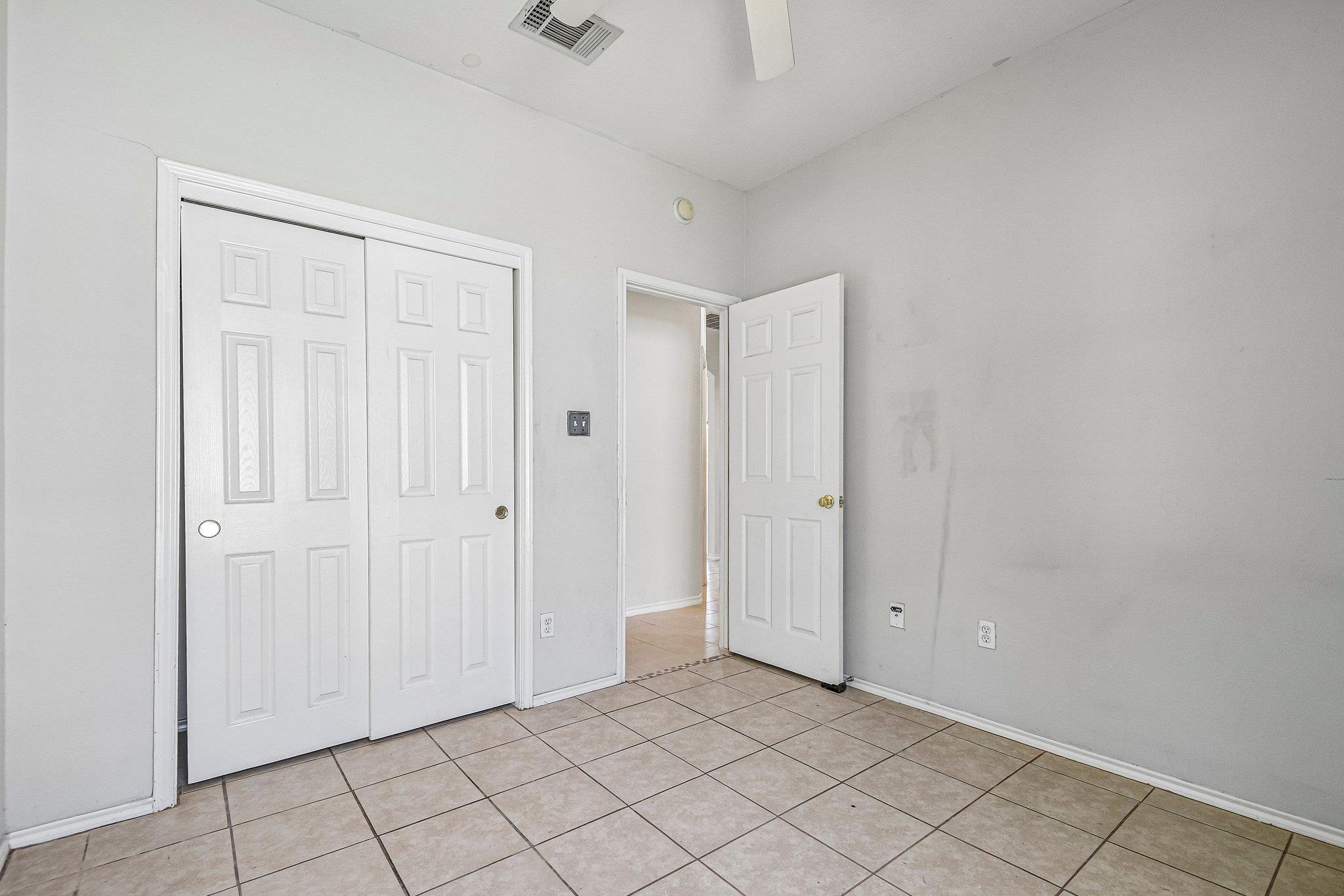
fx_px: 560
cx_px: 672
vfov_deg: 77.3
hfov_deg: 100.4
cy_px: 448
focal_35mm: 15
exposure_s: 1/13
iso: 400
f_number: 8
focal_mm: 10
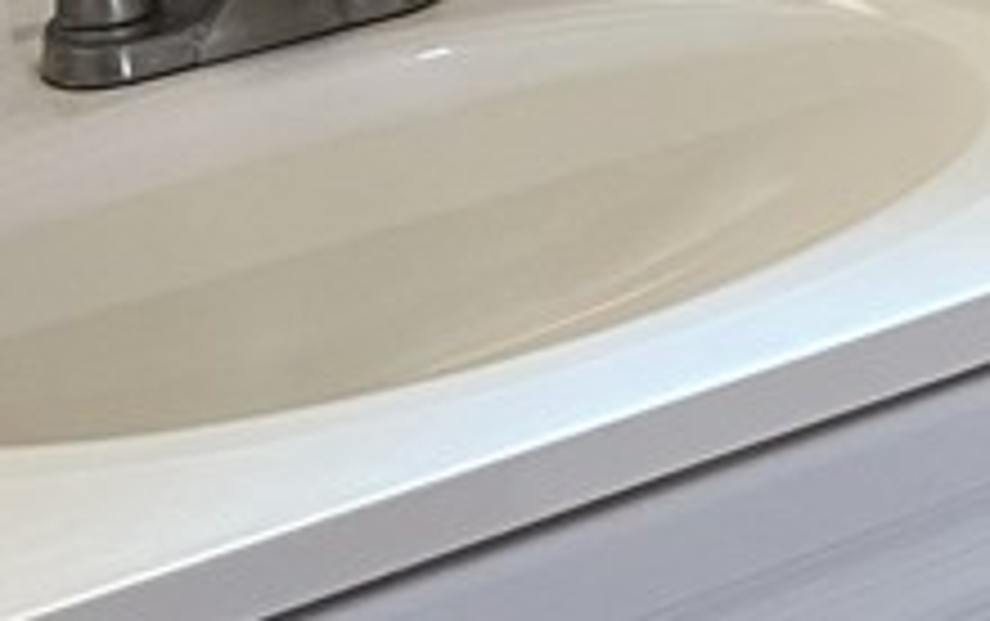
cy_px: -387
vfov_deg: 9.9
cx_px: 2016
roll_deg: +0.0
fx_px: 3457
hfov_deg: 13.7
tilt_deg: -14.5
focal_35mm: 128
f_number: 1.5
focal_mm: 5.7
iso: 320
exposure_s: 1/60
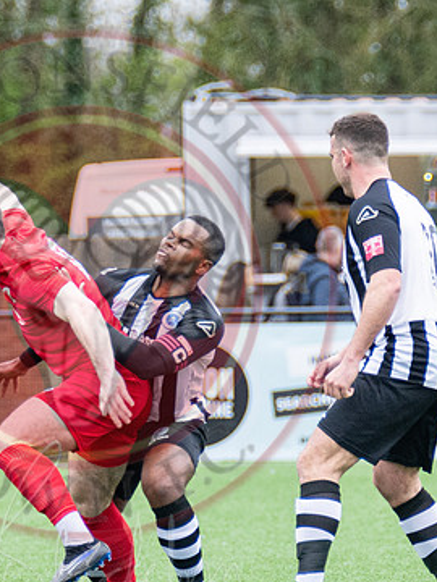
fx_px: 13954
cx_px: -88
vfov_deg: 2.4
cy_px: 322
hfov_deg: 1.8
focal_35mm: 829
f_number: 4
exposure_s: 1/1000
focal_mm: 200
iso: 800
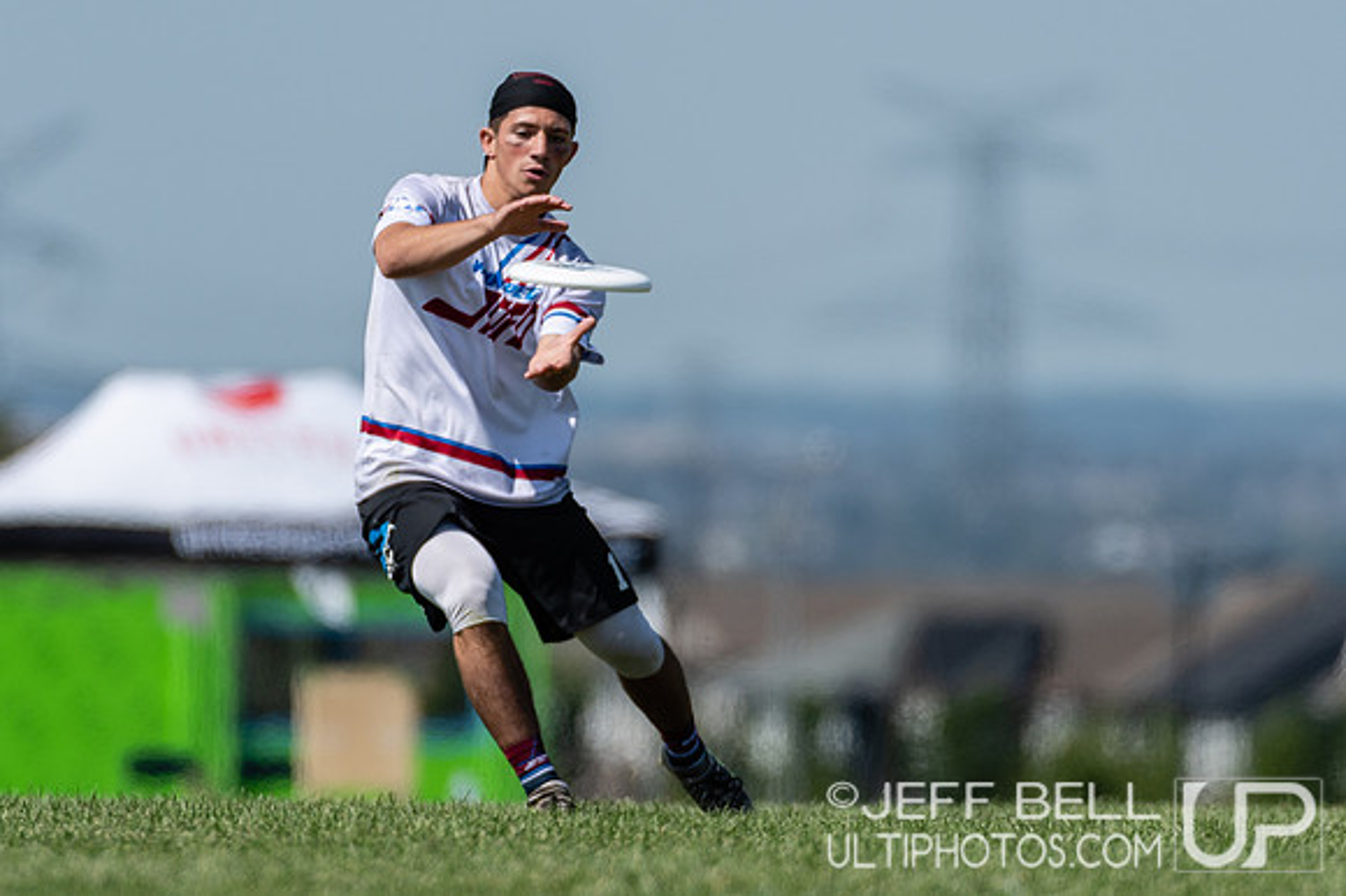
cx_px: 717
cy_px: 352
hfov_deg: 2.5
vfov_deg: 1.7
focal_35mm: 830
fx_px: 31021
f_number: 4
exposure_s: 1/1600
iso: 100
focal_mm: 360
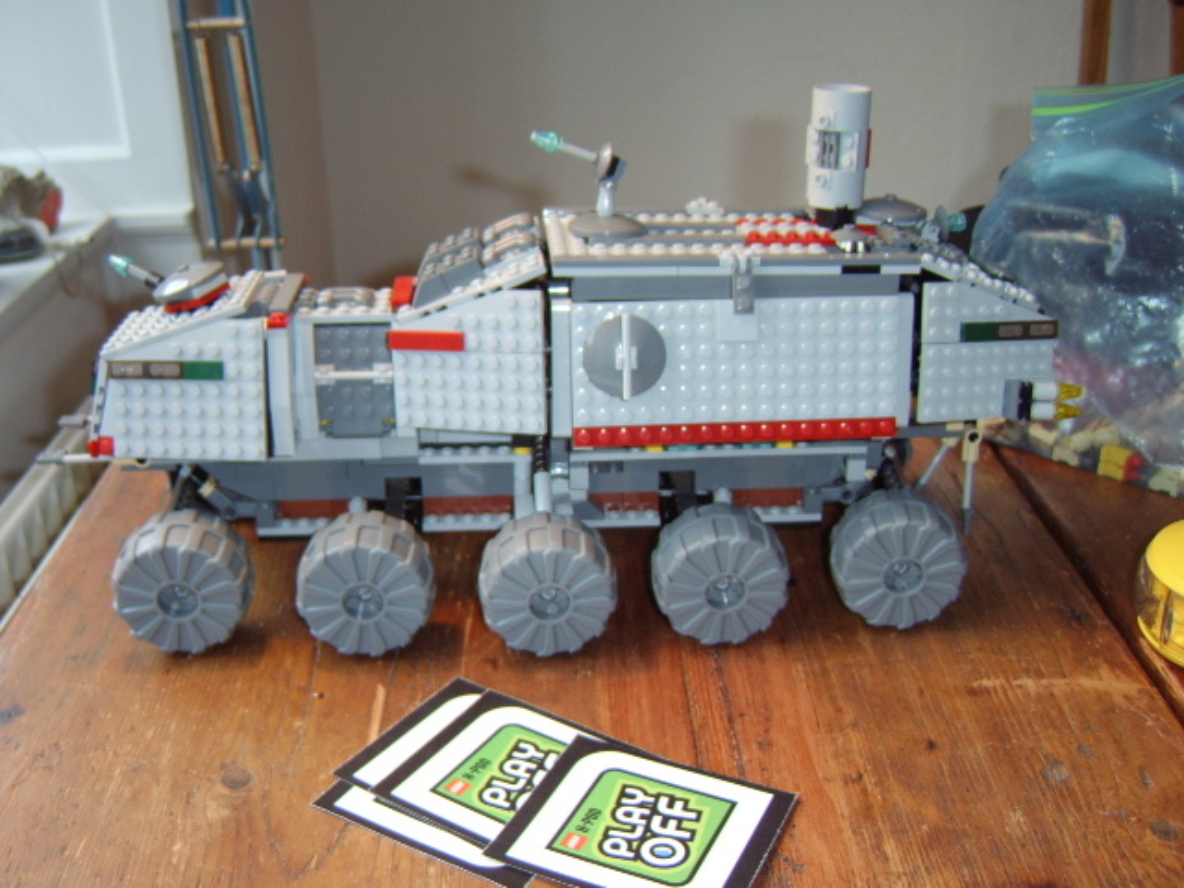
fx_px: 1060
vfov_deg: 45.4
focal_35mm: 31
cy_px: 444
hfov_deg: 58.4
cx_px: 592
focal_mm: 8.13
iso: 141
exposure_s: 1/30
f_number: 2.7
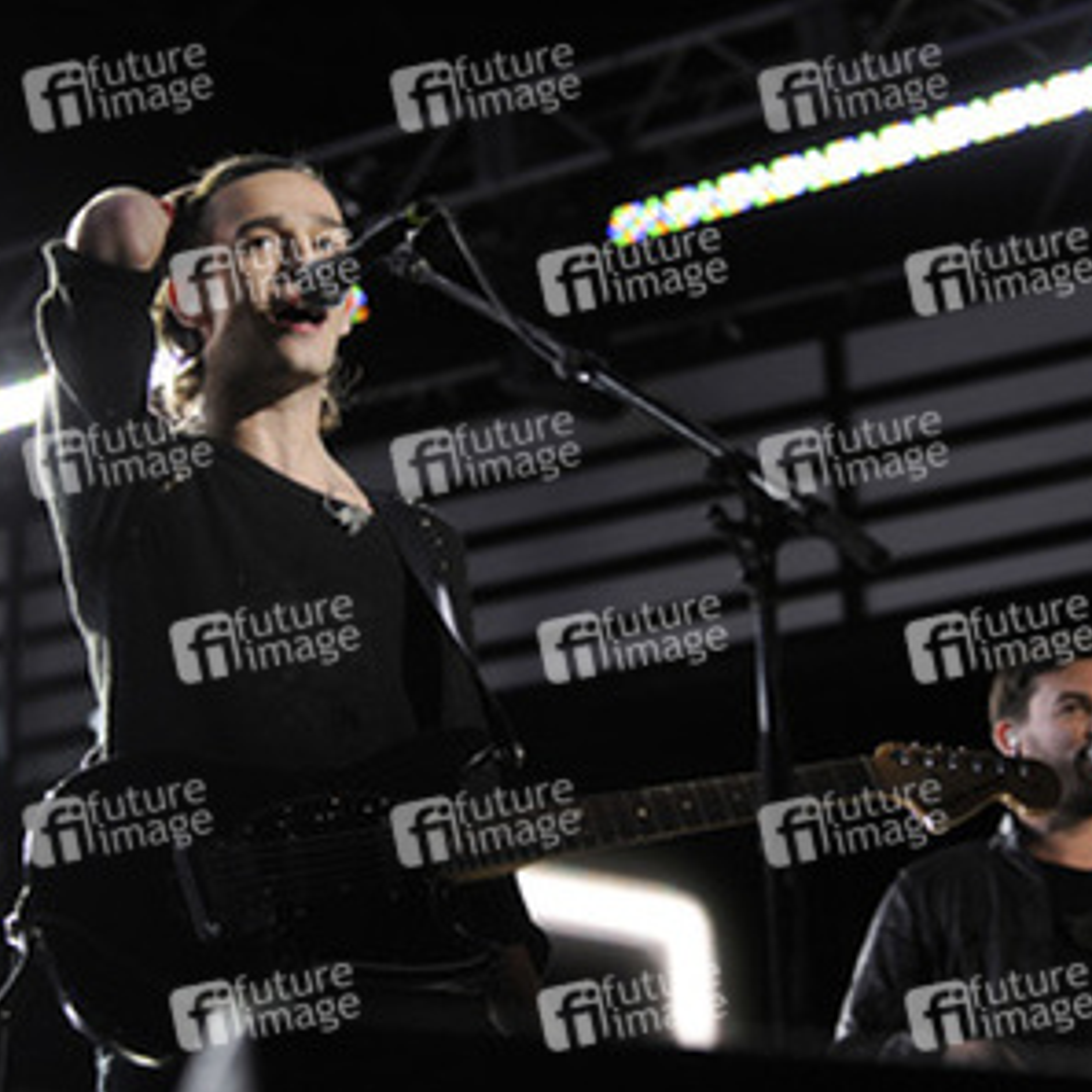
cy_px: 548
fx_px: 3212
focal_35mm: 90
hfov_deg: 19.3
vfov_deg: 19.3
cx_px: 533
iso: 1250
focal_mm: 70
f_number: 2.8
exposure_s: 1/400
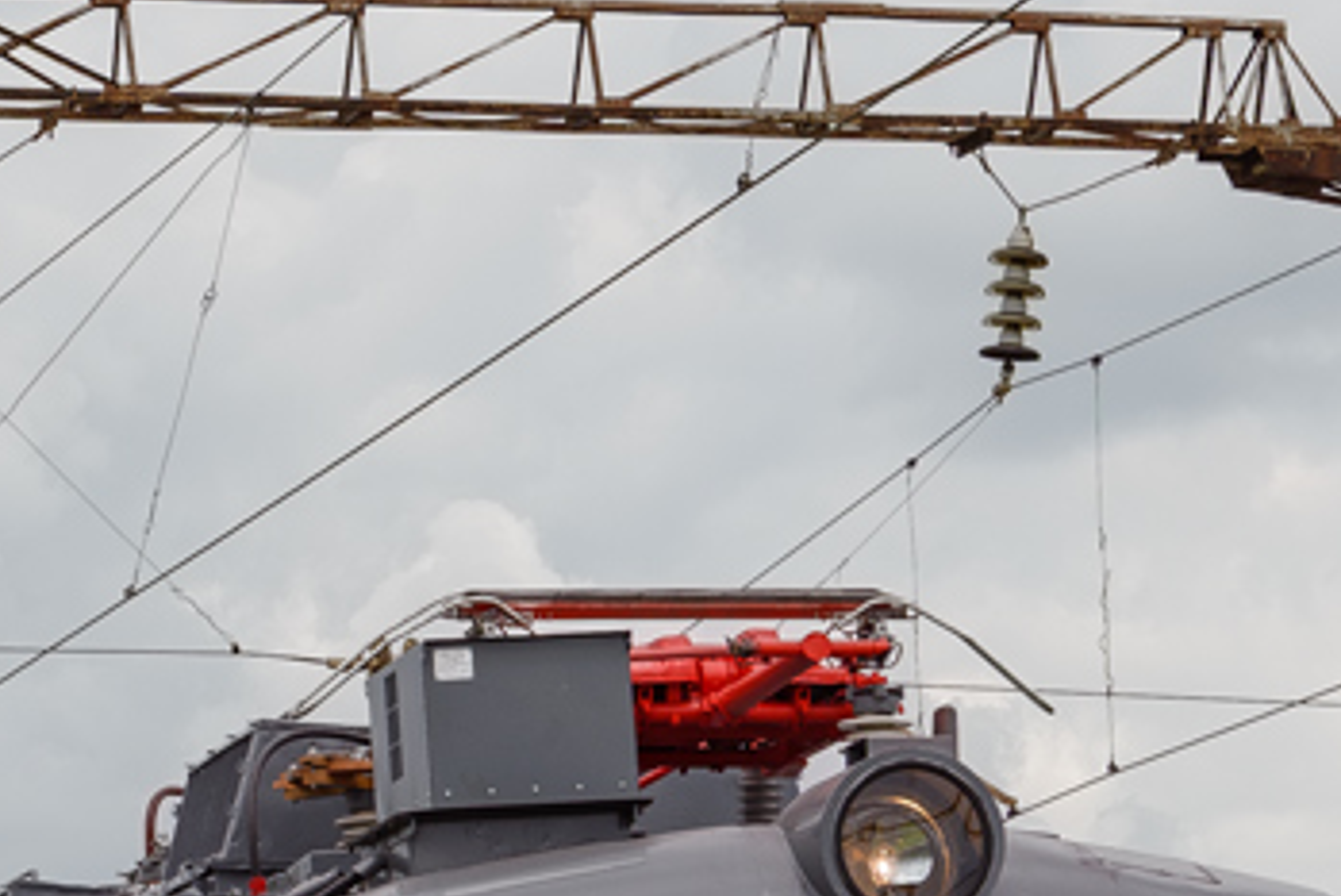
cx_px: 246
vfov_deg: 4.9
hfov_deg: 7.4
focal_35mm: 279
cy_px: 1188
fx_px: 10397
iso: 125
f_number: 7.1
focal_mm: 65
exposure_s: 1/500
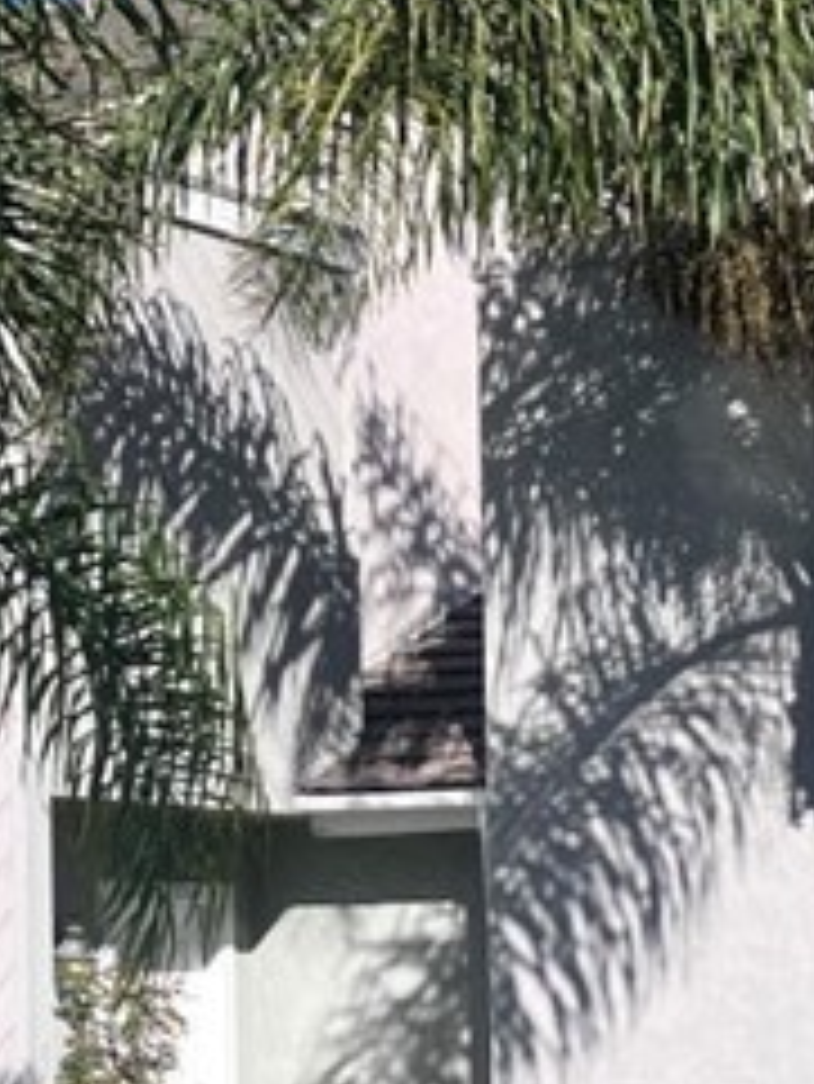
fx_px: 3728
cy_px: 585
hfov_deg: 12.4
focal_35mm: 119
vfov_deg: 16.5
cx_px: 252
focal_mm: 3.99
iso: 32
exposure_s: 1/2114
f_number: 1.8
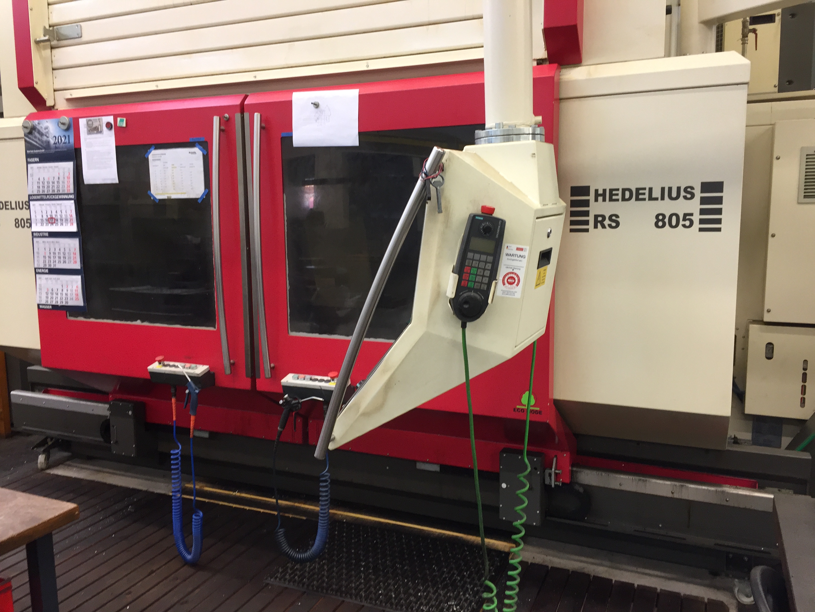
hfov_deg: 61.7
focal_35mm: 29
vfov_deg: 48.2
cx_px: 408
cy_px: 306
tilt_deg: -7.0
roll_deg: -0.2
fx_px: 683
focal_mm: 4.15
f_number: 2.2
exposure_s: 1/33
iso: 125
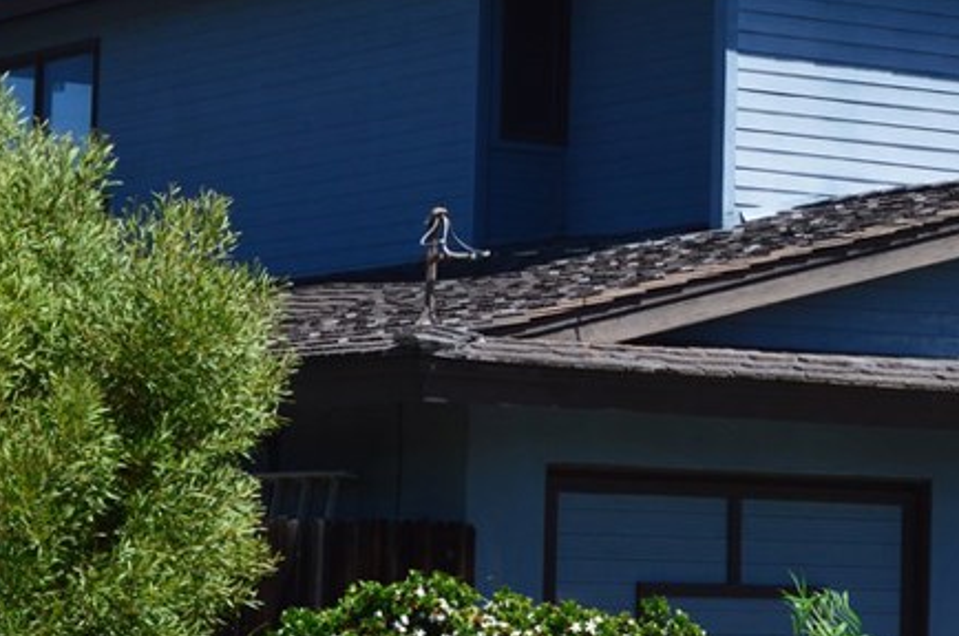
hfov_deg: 12.8
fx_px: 4234
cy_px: 201
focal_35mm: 159
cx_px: 968
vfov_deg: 8.6
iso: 400
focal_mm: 45
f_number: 11
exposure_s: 1/400
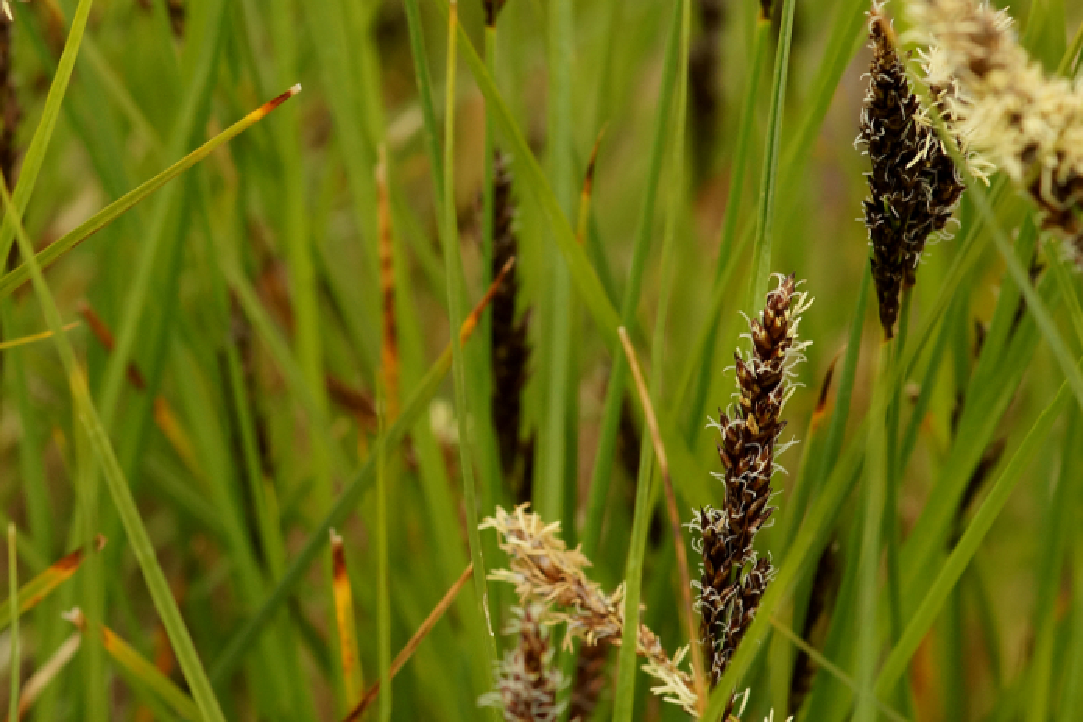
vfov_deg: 5.3
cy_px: 211
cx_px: 153
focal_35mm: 259
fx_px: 7789
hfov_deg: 7.9
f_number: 6.3
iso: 500
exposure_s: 1/160
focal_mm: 100
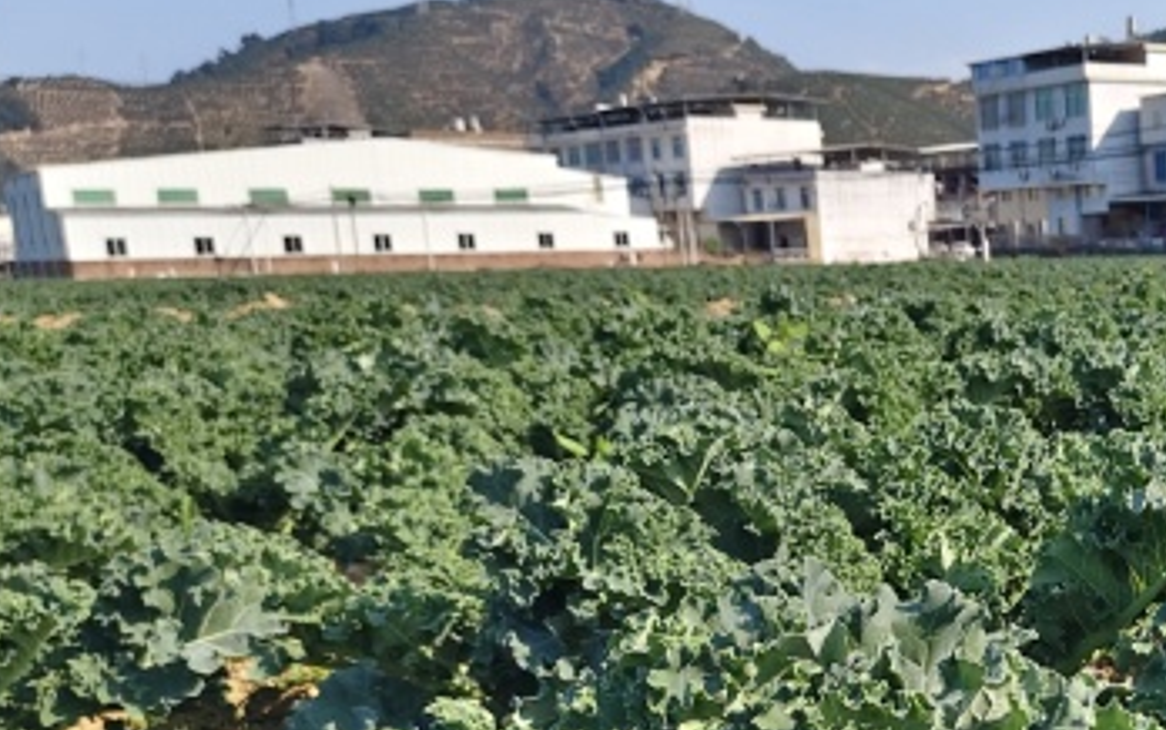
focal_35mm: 56
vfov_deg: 22.2
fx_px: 1781
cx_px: 1189
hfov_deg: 33.0
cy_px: 750
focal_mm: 5.56
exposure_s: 1/3226
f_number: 1.88
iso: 50
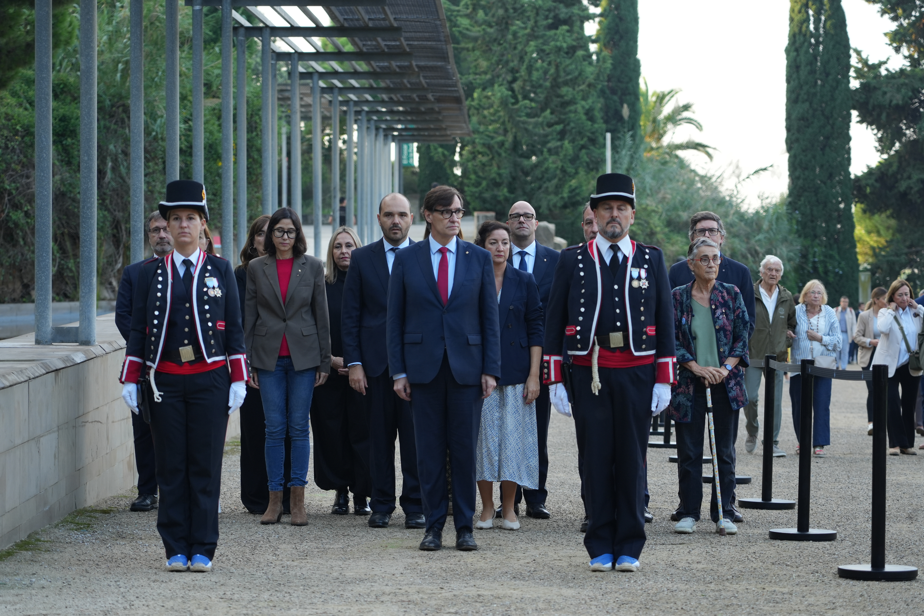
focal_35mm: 105
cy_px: 308
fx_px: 2695
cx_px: 462
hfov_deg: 19.5
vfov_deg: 13.0
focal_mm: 105
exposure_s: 1/250
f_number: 4.5
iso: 640
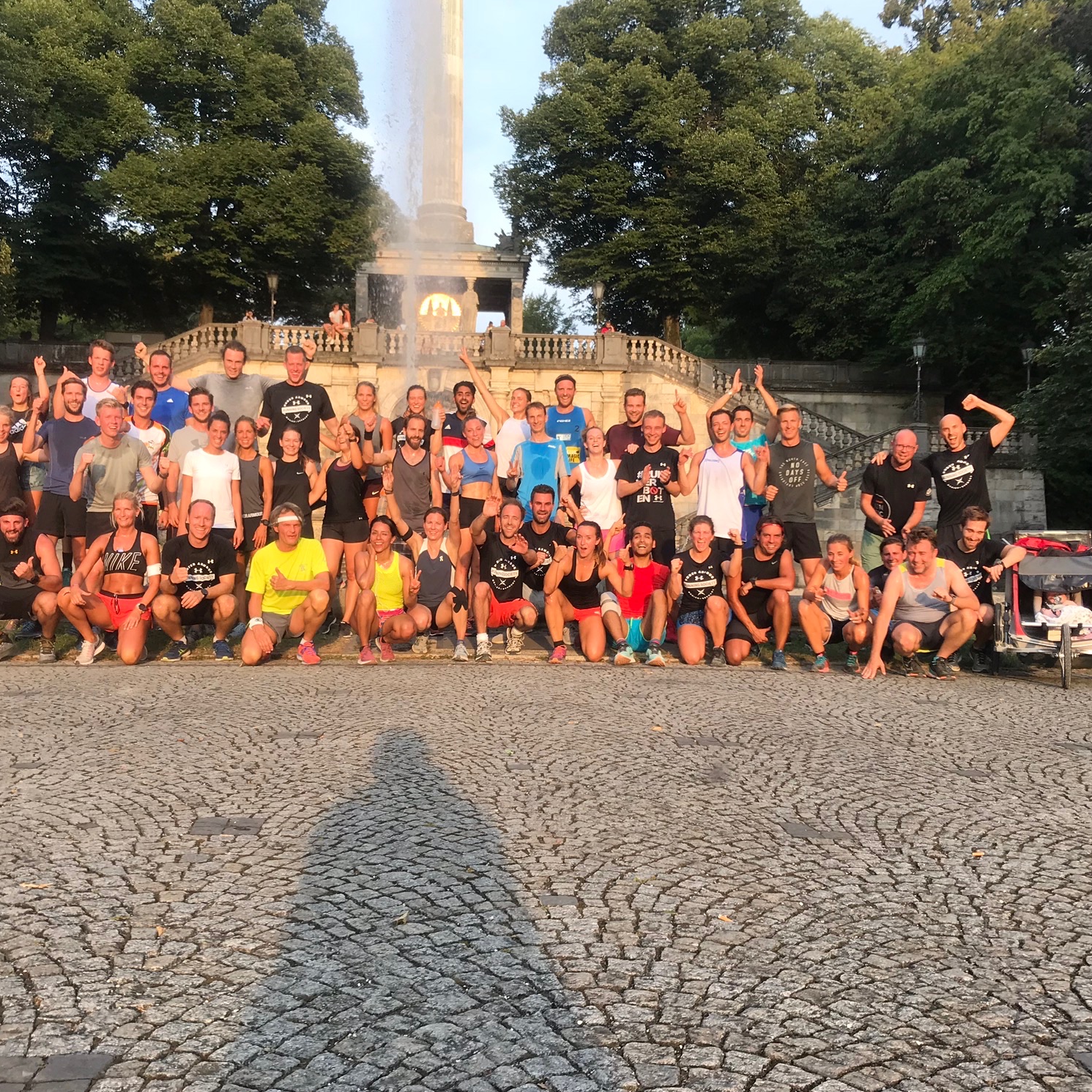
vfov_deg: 48.5
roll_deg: -1.8
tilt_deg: +1.4
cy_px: 550
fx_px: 1213
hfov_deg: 48.4
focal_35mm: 34
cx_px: 527
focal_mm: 3.99
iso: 20
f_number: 1.8
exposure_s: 1/424
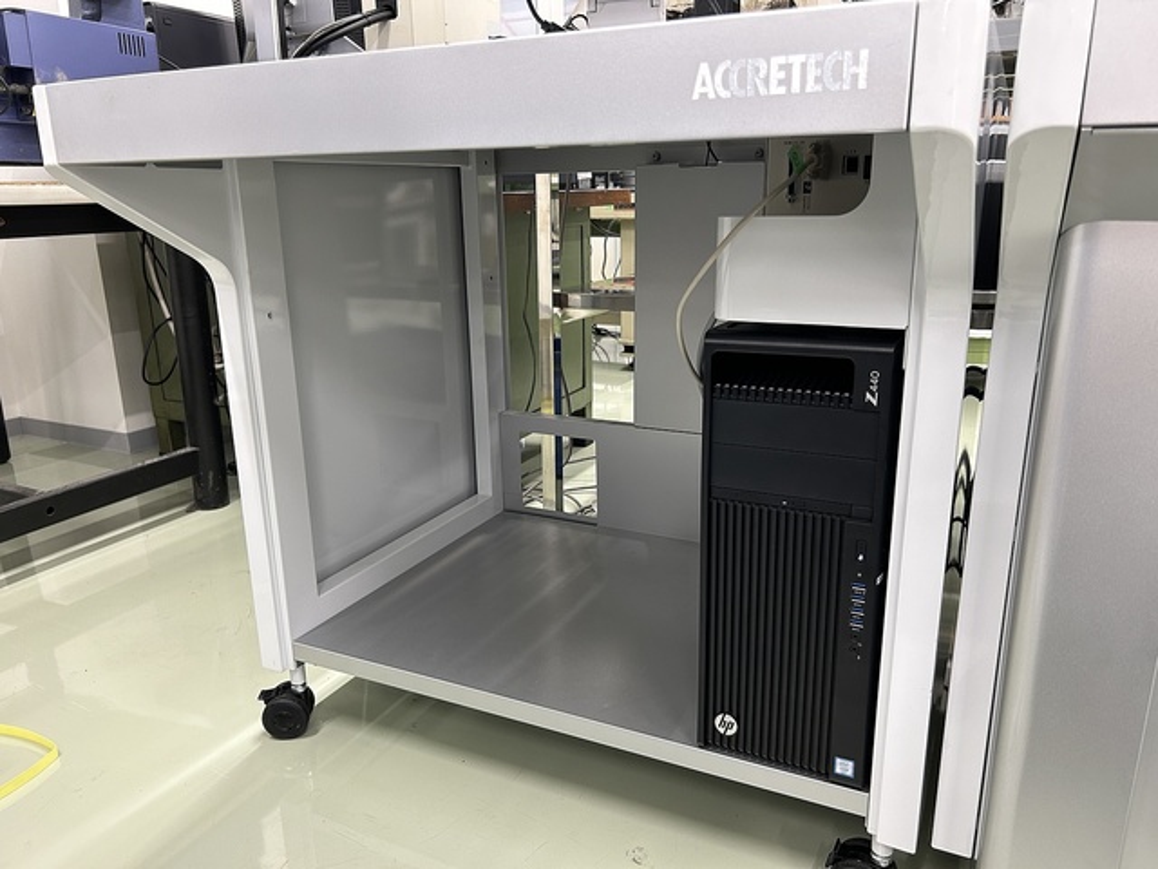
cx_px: 579
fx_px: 870
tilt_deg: -15.4
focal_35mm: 26
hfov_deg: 67.3
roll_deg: +1.3
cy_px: 434
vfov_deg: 53.1
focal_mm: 5.7
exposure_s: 1/50
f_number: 1.5
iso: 80
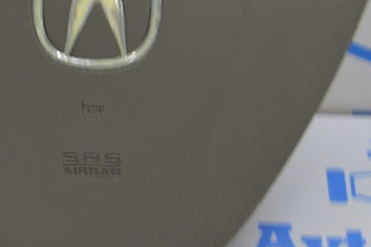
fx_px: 2050
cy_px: 20
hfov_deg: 10.3
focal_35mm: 199
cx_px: 80
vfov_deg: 6.9
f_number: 5.6
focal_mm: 50
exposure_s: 1/20
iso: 400
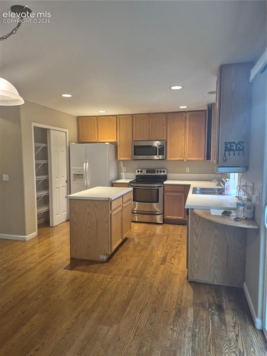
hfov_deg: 58.8
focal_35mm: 23
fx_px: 237
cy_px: 178
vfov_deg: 74.0
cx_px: 134
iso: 640
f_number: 1.8
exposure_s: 1/120
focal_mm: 5.4
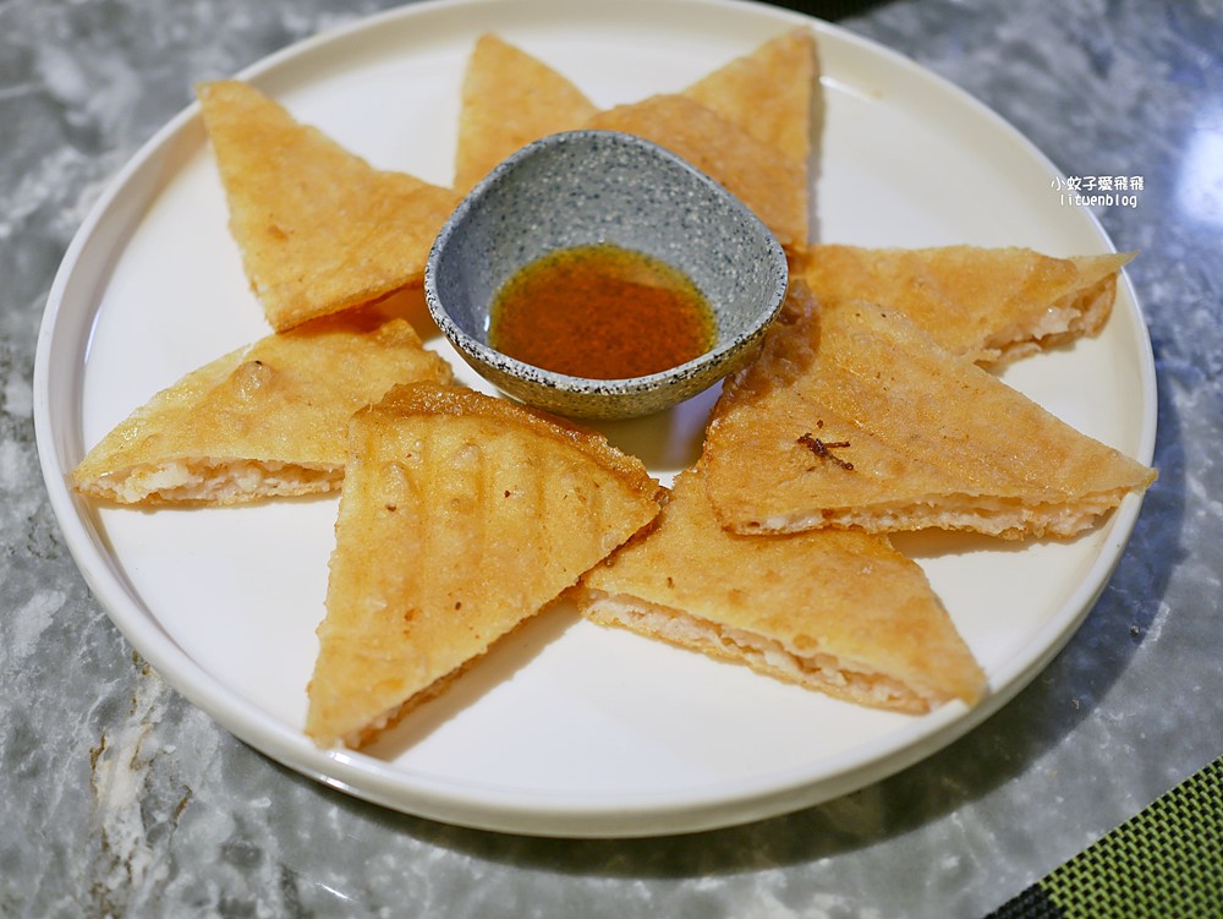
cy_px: 460
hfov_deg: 38.2
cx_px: 612
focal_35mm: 50
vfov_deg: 29.1
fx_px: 1767
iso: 200
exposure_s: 1/200
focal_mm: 25
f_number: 1.8
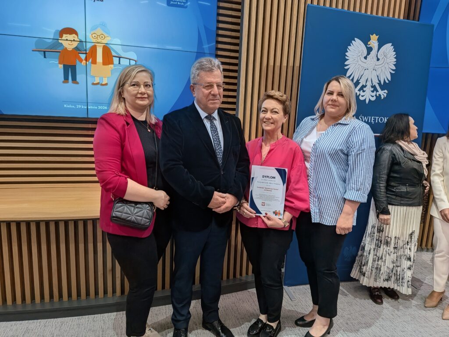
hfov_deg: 71.6
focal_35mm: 24
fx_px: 311
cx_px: 224
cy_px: 168
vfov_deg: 56.8
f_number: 1.7
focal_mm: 4.53
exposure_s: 1/120
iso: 122
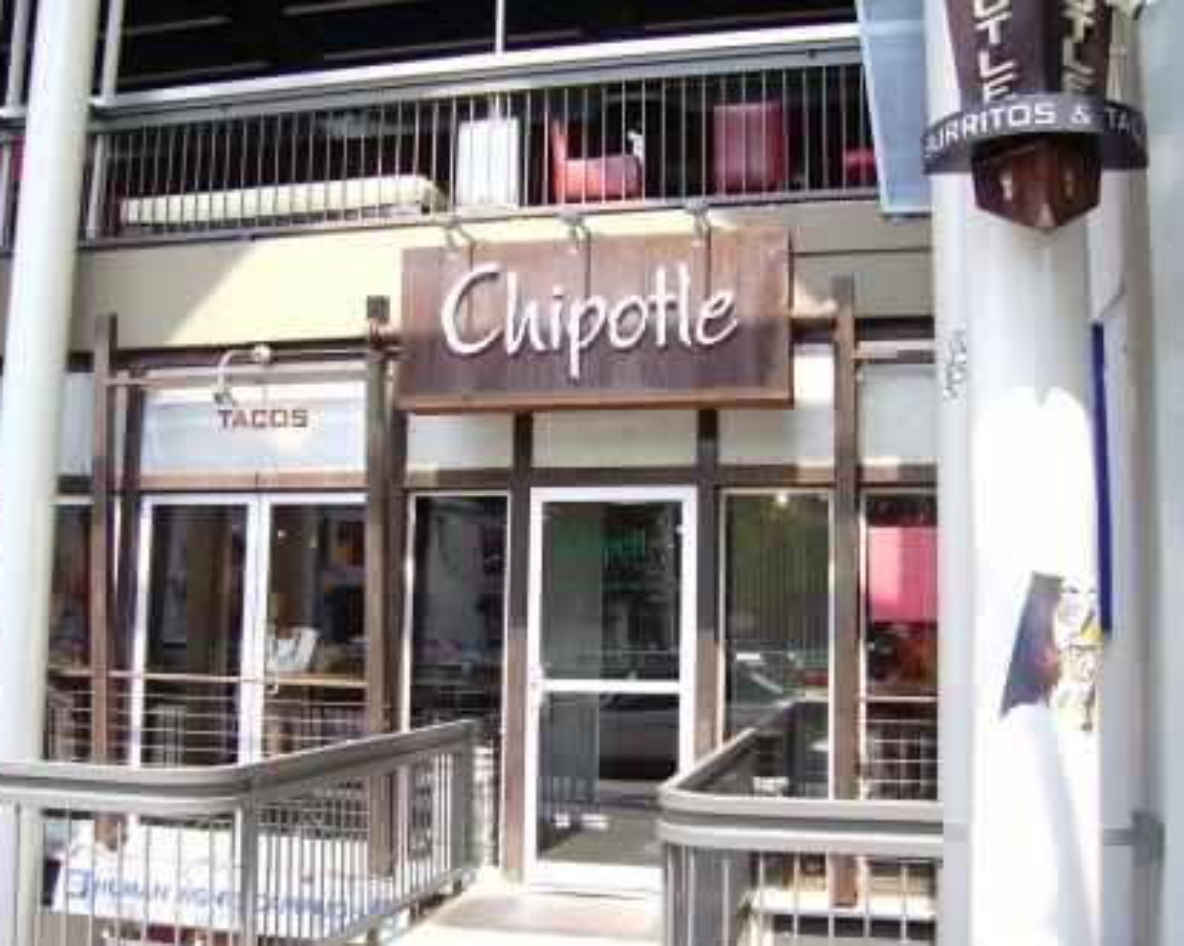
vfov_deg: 41.1
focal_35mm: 36
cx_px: 599
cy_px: 479
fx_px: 1261
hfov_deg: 50.3
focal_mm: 5.6
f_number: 2.7
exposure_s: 1/250
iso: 80
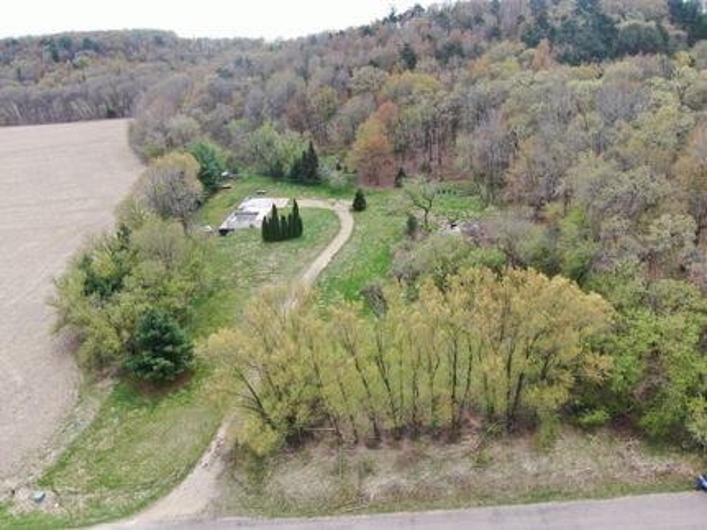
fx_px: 490
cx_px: 354
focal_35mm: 24
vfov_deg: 56.8
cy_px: 265
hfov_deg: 71.6
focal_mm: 4.39
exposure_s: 1/500
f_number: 2.8
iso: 100
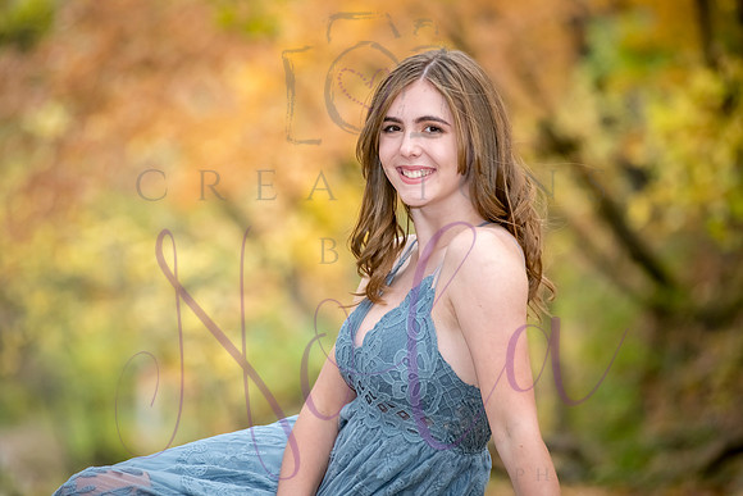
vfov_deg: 8.1
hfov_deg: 12.1
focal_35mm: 170
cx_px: 372
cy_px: 248
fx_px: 3509
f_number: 4.5
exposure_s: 1/250
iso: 1250
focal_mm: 170
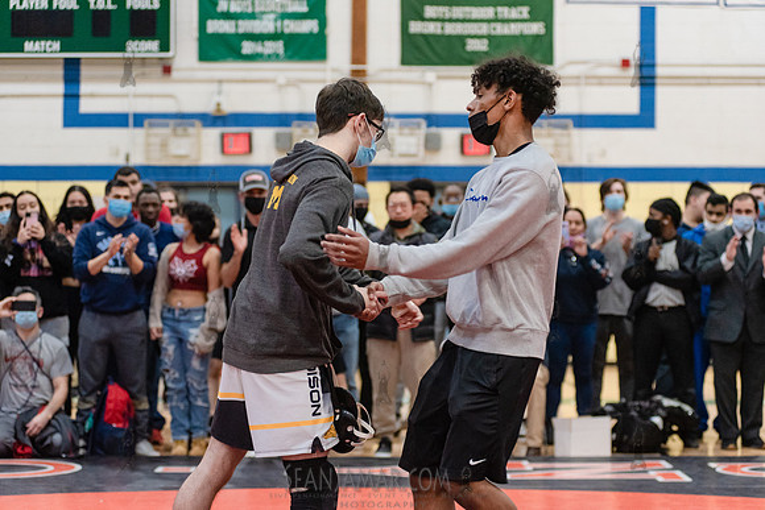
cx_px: 382
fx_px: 1730
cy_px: 255
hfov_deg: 24.9
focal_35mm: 81
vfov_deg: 16.8
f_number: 3.5
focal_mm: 80
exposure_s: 1/400
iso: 4000
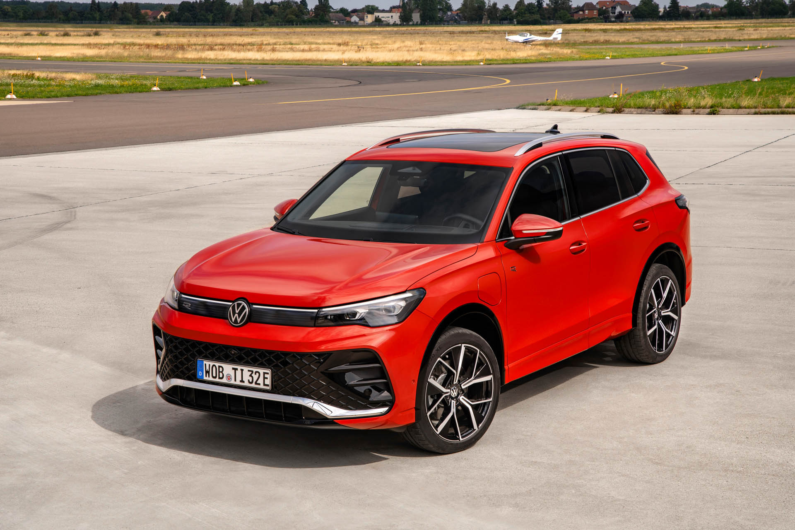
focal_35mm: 70
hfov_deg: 28.8
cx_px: 398
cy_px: 265
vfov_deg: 19.5
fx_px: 1546
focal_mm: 70
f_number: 10
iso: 250
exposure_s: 1/200
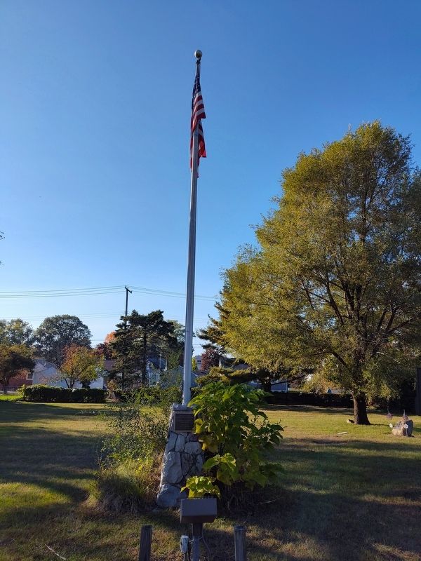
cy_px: 280
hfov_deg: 58.9
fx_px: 373
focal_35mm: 23
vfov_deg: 73.9
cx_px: 210
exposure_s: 1/1648
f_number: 1.8
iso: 100
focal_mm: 5.56
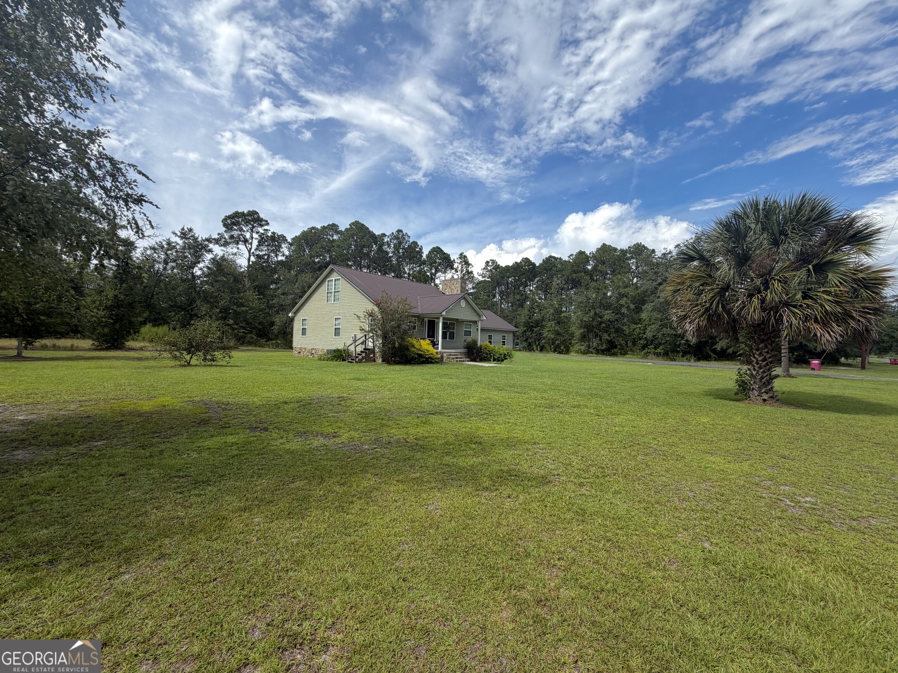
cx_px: 449
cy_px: 336
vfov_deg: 85.7
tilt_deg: +0.6
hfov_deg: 102.1
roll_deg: -0.9
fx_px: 363
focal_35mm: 14
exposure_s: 1/799
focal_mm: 2.22
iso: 20
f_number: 2.2
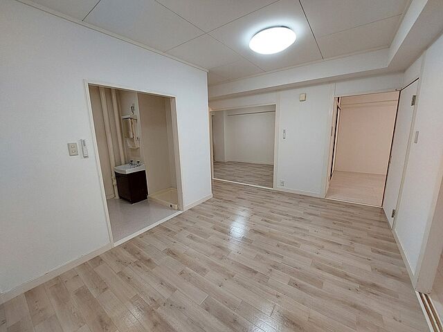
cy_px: 166
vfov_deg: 89.9
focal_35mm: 13
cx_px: 222
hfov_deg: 106.2
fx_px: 166
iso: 125
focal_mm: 1.74
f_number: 2.2
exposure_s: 1/60
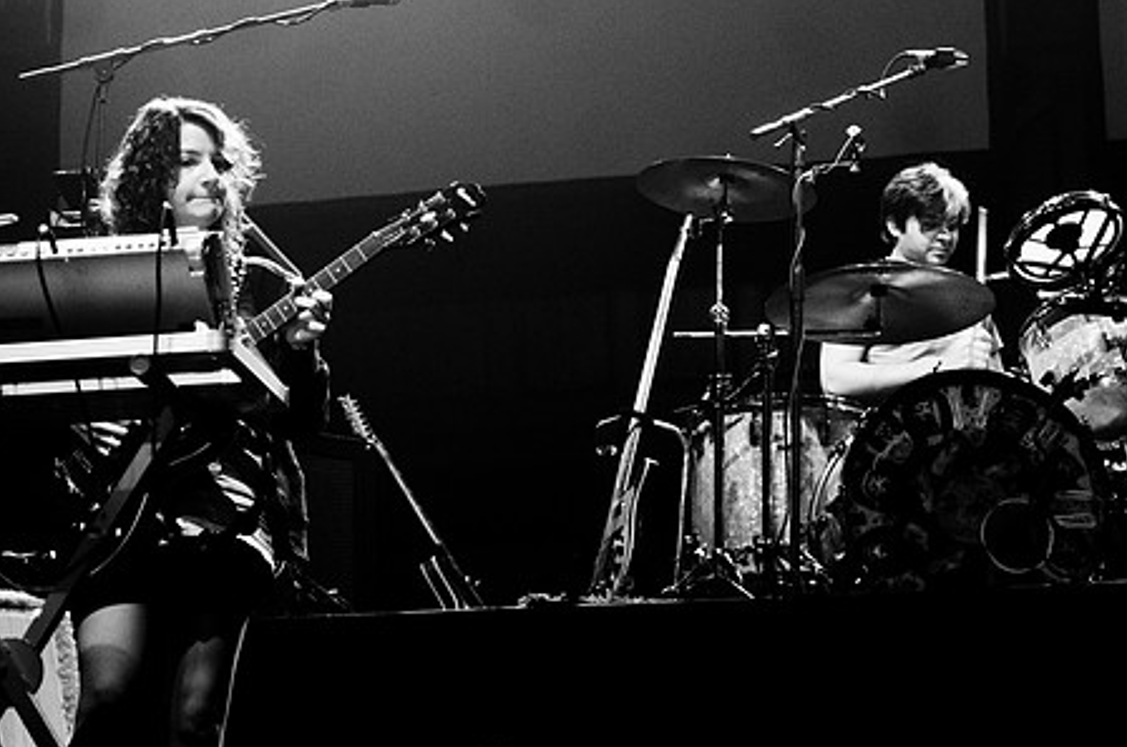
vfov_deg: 13.5
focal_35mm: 101
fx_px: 3156
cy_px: 313
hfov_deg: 20.2
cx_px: 498
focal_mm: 52
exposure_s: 1/320
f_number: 2.8
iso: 800
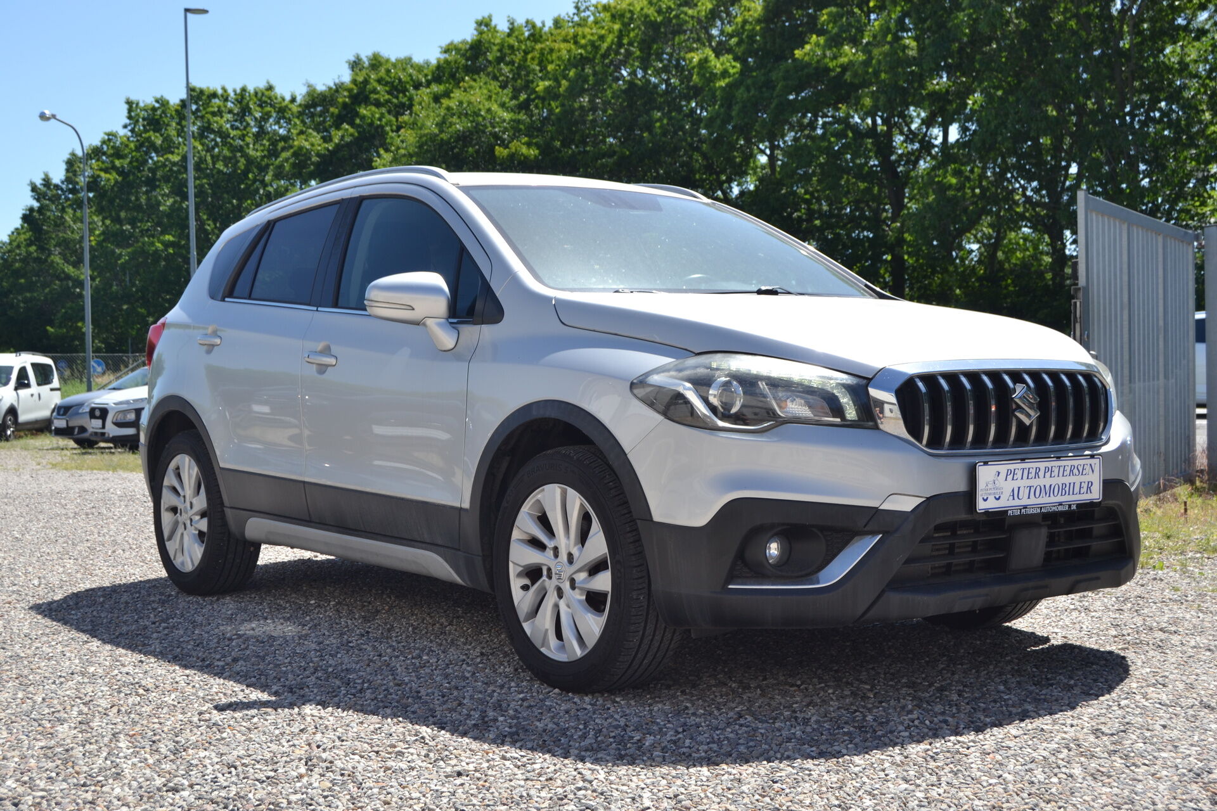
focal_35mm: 45
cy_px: 406
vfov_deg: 29.9
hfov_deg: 43.6
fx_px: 1521
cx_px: 608
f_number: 8
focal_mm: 30
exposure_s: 1/250
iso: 100
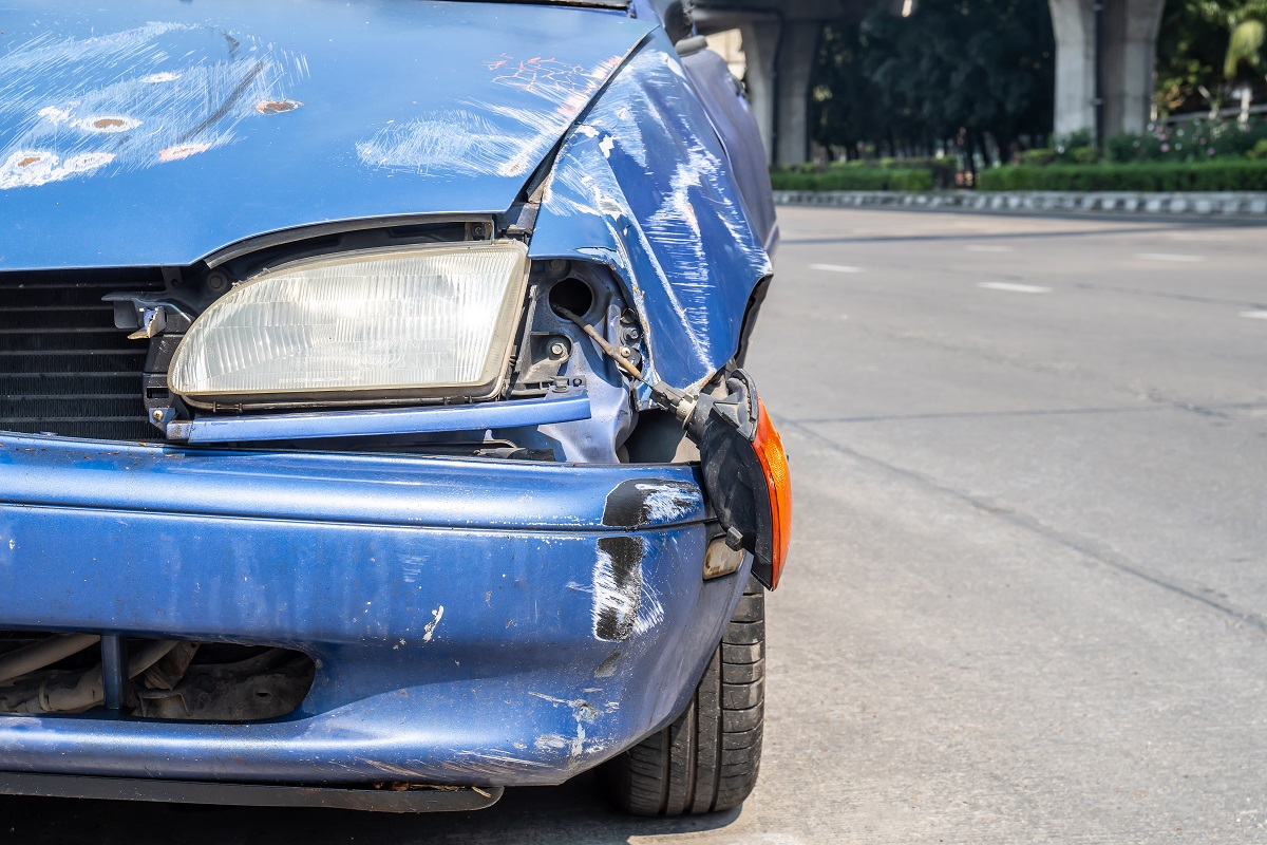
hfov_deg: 31.2
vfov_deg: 21.1
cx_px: 634
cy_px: 422
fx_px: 2270
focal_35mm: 64
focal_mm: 43
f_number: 7.1
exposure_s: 1/320
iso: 100
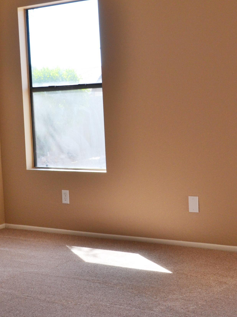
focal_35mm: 66
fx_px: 602
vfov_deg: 29.4
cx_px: 91
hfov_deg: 22.2
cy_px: 125
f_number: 8
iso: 400
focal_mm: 25
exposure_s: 1/250
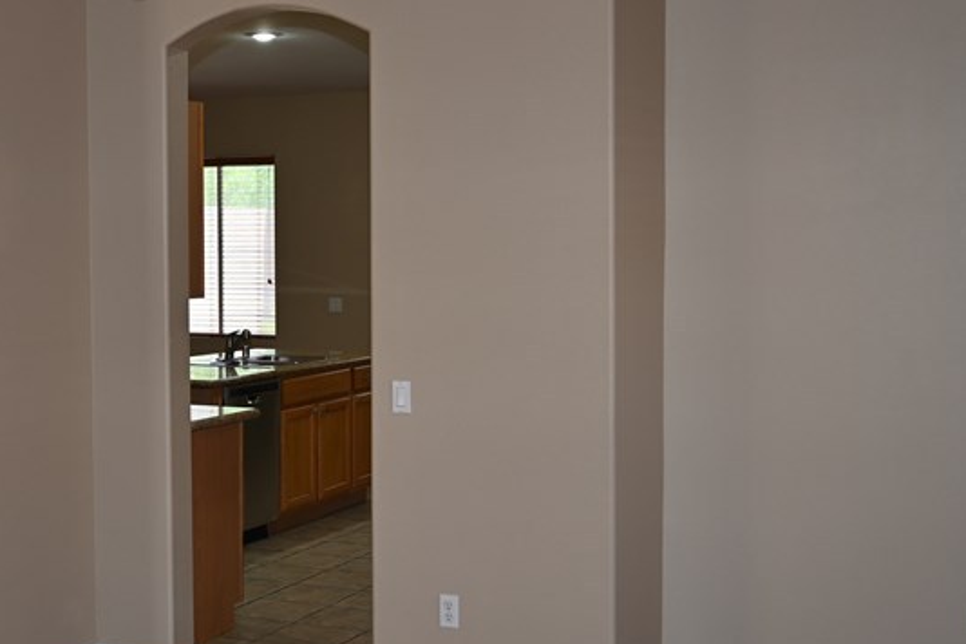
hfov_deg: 32.1
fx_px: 1664
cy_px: 306
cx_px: 308
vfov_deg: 21.9
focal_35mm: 62
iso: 250
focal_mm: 30.5
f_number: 4
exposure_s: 1/60
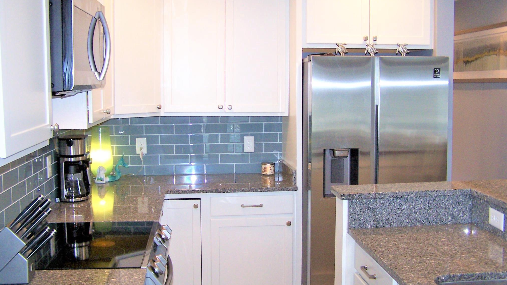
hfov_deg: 48.4
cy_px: 124
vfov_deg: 28.3
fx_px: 565
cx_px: 252
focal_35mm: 42
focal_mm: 6.3
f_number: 2.8
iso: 140
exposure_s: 1/60
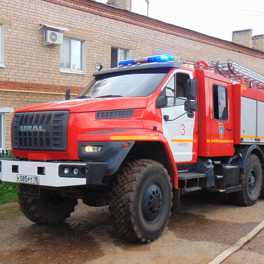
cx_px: 144
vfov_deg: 36.1
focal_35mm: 47
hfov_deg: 36.0
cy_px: 135
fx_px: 406
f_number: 3.3
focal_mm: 6.9
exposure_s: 1/160
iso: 80
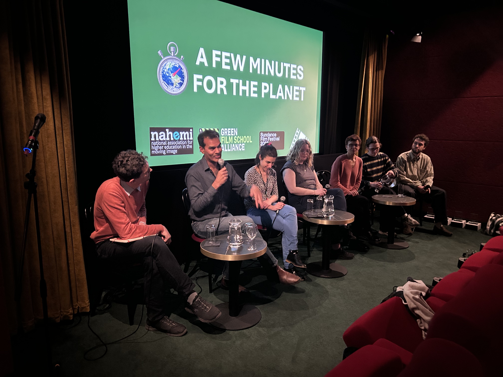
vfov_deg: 53.1
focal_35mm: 26
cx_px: 252
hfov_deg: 67.3
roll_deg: +0.4
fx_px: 378
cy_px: 188
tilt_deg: -10.6
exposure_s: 1/30
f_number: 1.5
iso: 1000
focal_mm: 5.7
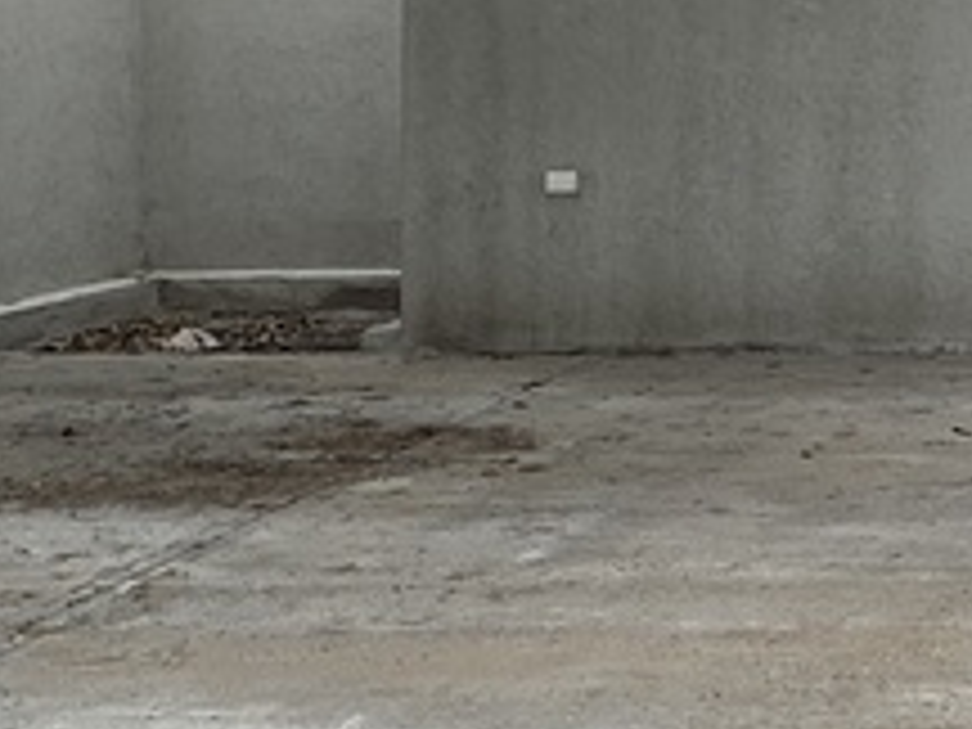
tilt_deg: +0.5
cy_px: -40
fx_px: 2331
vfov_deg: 17.3
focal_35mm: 83
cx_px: 1422
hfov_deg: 20.5
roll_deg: +0.4
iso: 40
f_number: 2.2
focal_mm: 2.22
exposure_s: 1/290
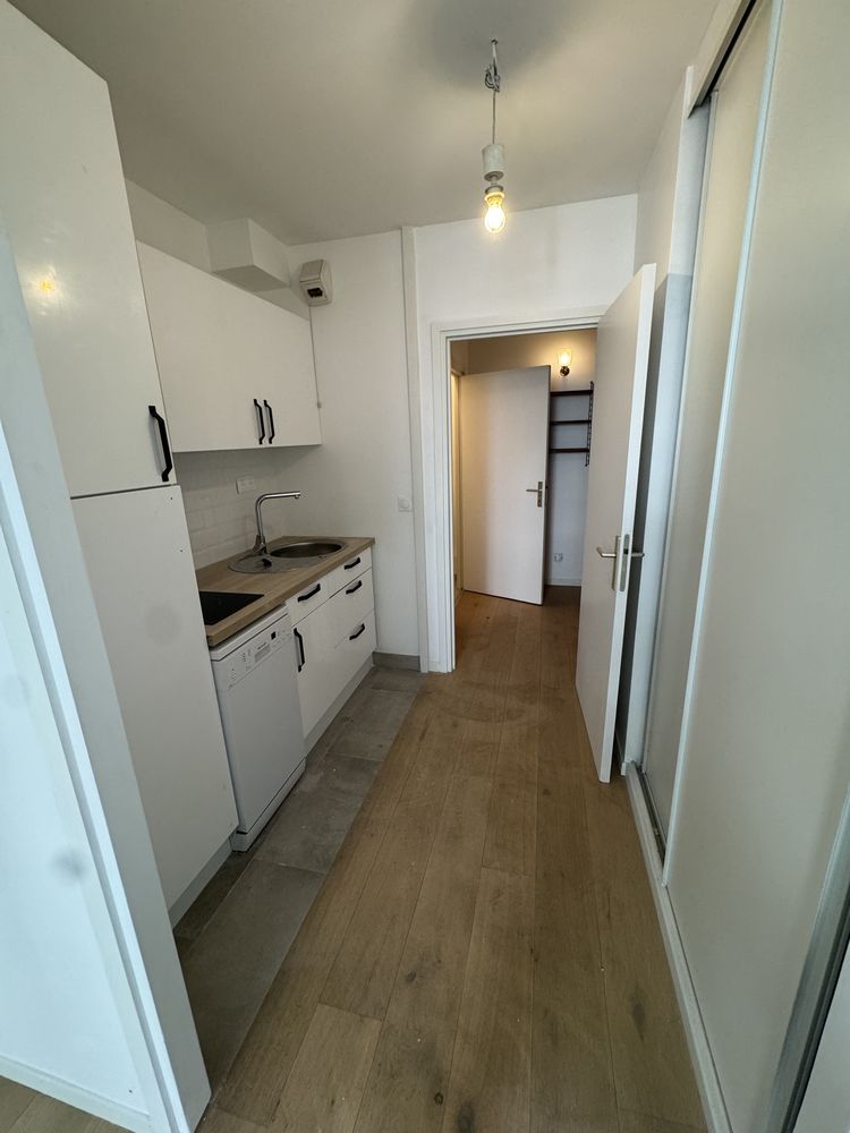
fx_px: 458
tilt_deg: -13.3
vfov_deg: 102.1
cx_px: 425
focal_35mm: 14
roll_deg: +1.8
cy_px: 566
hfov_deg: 85.7
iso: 200
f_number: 2.2
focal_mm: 2.22
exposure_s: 1/100
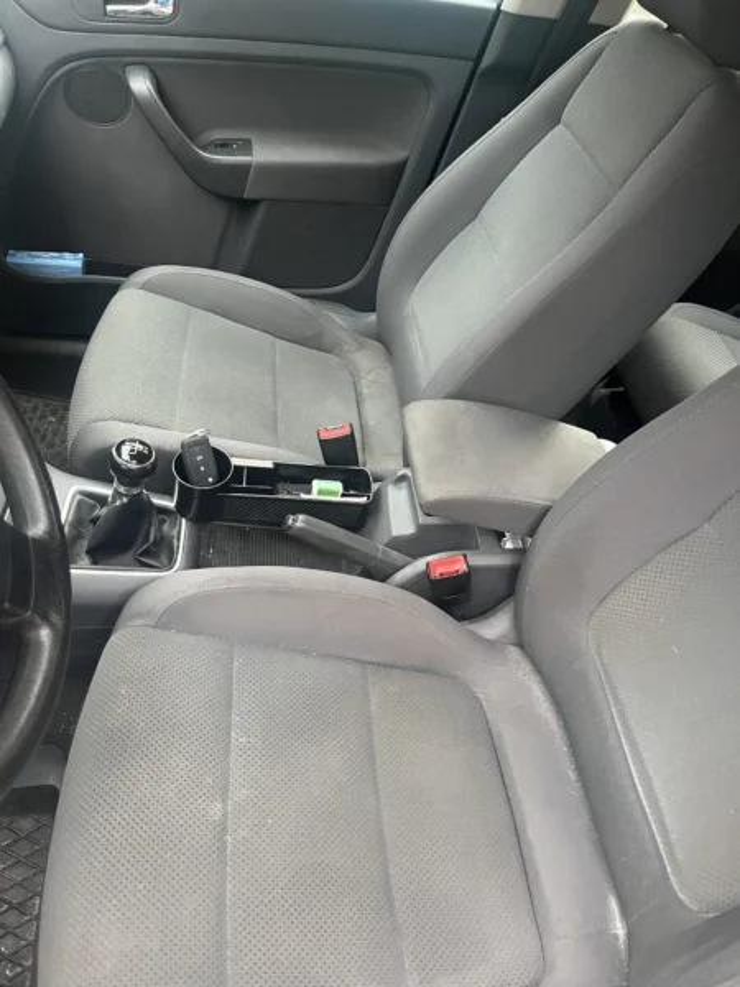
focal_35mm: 26
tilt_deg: -45.9
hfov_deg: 53.1
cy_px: 494
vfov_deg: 67.3
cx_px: 370
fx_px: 741
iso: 500
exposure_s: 1/59
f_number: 1.6
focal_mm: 5.1
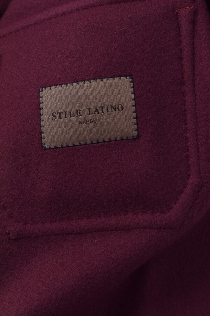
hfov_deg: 16.6
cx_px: 105
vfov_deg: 24.6
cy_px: 158
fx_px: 722
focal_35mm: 82
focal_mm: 55
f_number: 8
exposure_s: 1/125
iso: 100
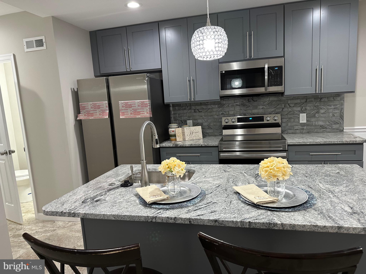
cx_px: 183
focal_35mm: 24
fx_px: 254
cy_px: 137
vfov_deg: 56.8
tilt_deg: -7.0
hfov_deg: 71.6
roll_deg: +2.0
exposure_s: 1/60
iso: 160
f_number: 1.78
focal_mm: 6.86
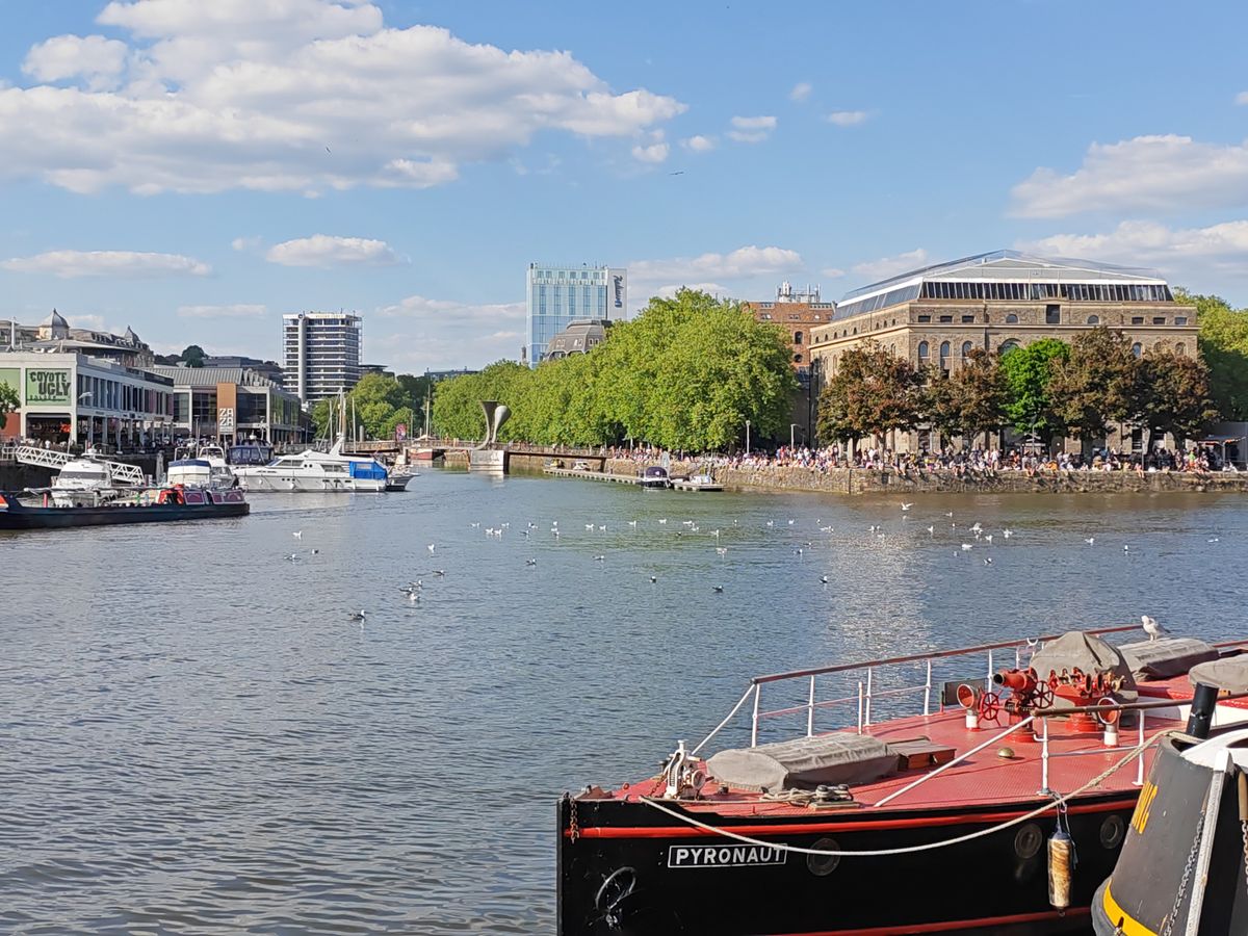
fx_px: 1731
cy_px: 468
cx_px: 624
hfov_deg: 39.7
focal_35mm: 48
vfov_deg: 30.3
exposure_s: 1/820
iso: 50
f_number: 1.9
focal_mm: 6.12
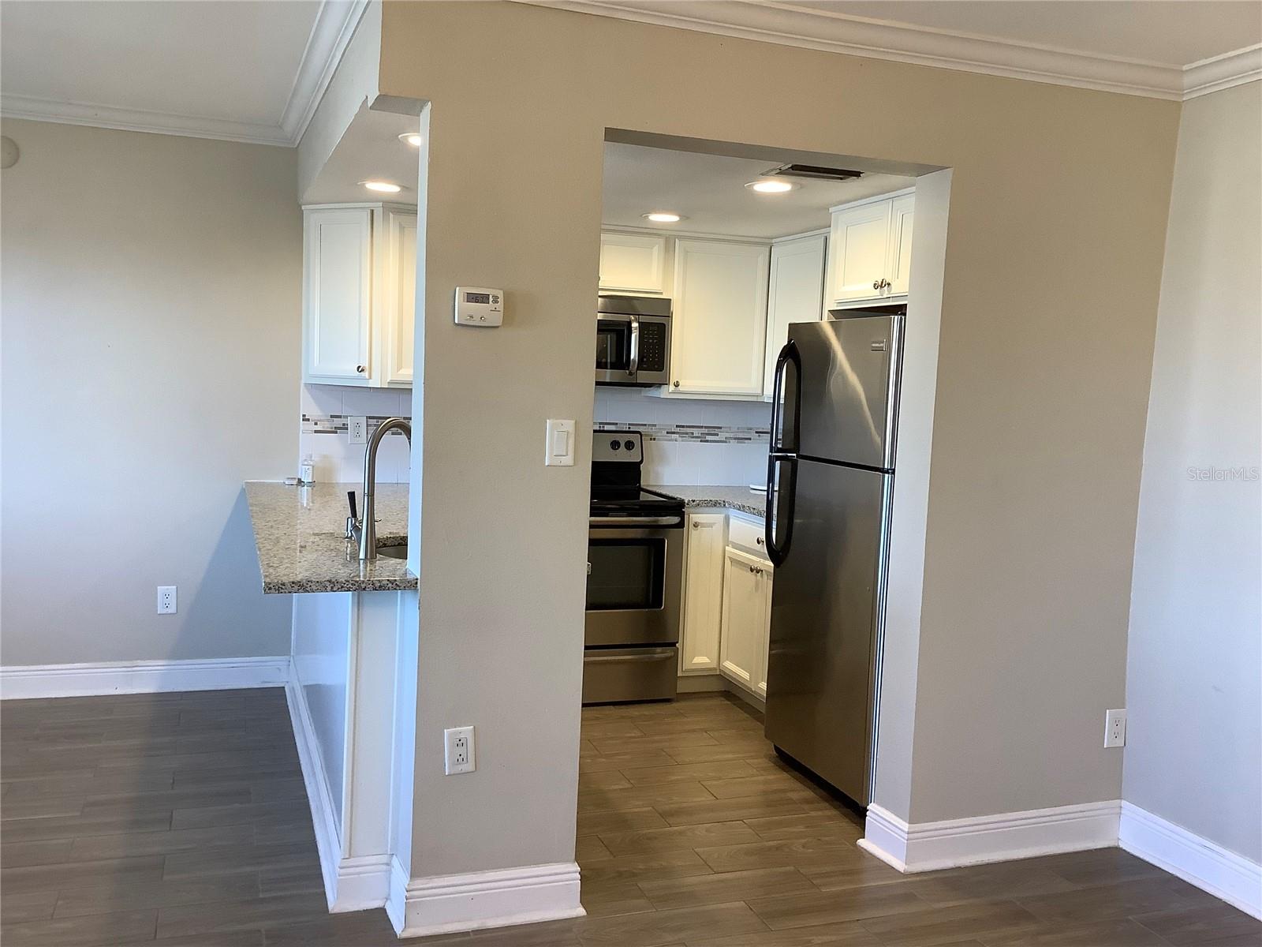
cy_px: 474
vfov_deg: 45.4
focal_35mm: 31
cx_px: 631
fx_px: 1130
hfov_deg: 58.4
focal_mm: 3.3
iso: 125
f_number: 2.4
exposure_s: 1/60
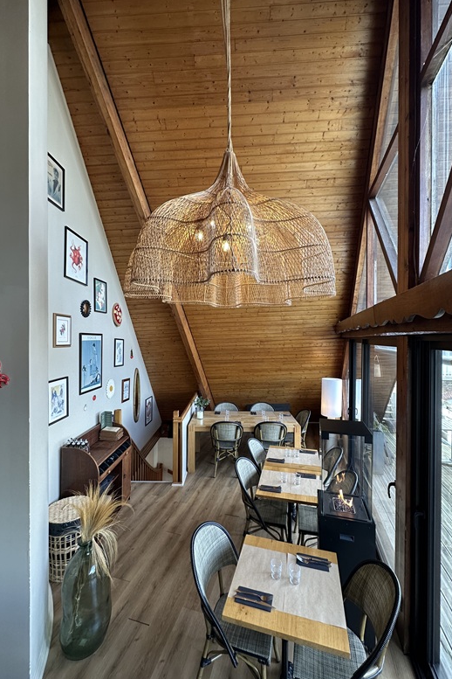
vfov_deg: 100.4
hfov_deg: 77.3
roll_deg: -1.2
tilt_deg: +0.9
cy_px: 341
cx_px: 225
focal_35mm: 15
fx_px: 282
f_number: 2.2
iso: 125
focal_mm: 2.22
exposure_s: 1/100
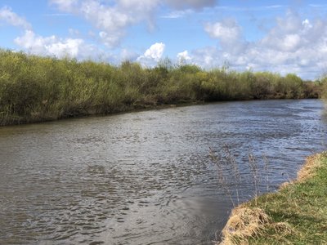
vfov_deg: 28.0
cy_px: 122
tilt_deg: -5.5
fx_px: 491
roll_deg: +1.2
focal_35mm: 52
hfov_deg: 36.8
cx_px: 164
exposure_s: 1/1066
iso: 16
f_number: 2.4
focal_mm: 6
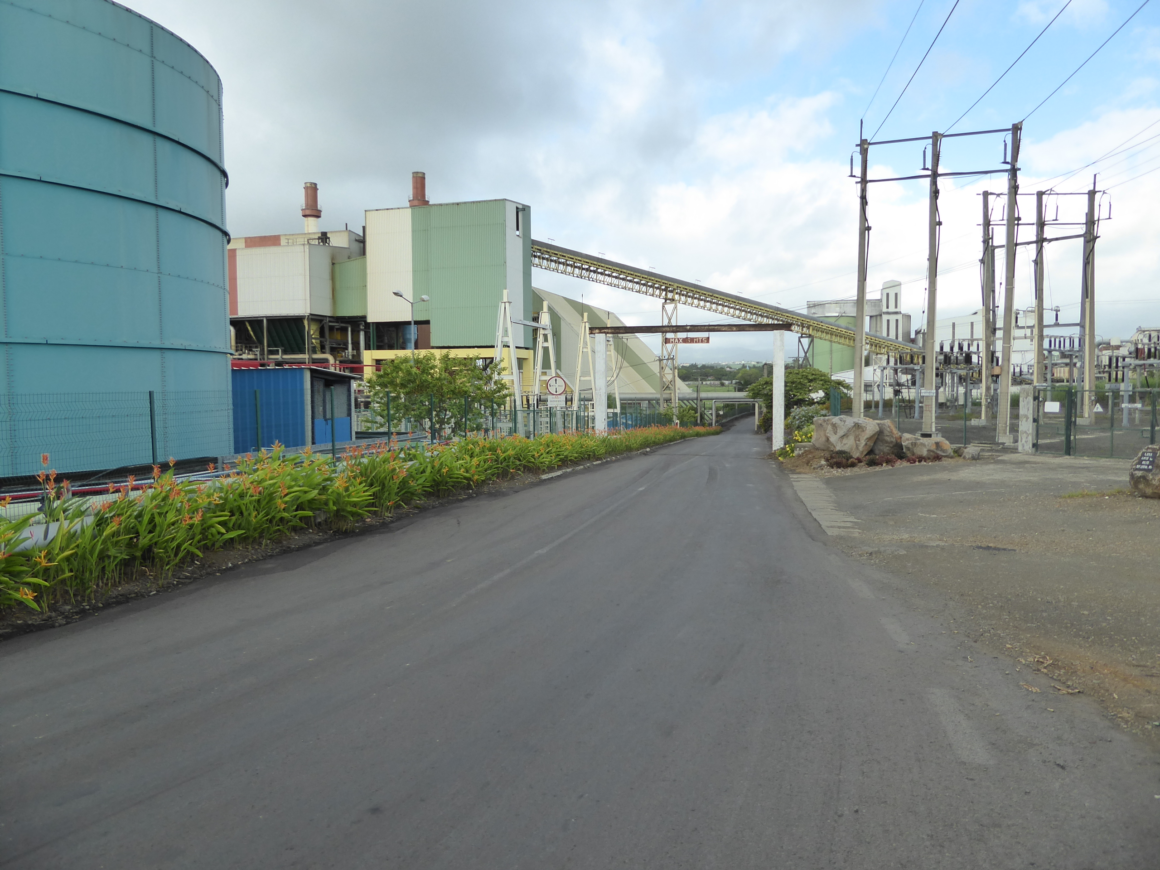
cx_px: 580
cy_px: 435
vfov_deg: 54.9
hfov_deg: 69.4
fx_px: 838
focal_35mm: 25
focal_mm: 4.3
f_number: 3.3
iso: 160
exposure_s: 1/400
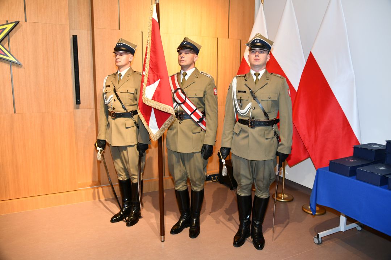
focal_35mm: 27
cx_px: 196
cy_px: 130
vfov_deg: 47.9
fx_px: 293
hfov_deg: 67.4
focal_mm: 27
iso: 800
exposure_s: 1/60
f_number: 4.5
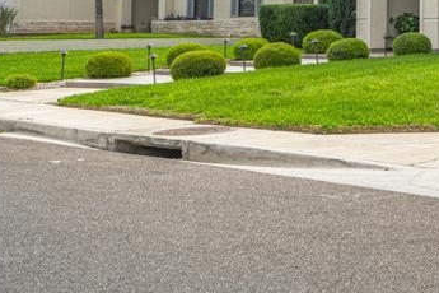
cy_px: -26
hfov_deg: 21.1
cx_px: 597
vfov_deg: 15.5
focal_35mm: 86
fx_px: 1049
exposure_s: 1/160
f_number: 9
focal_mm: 29
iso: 200
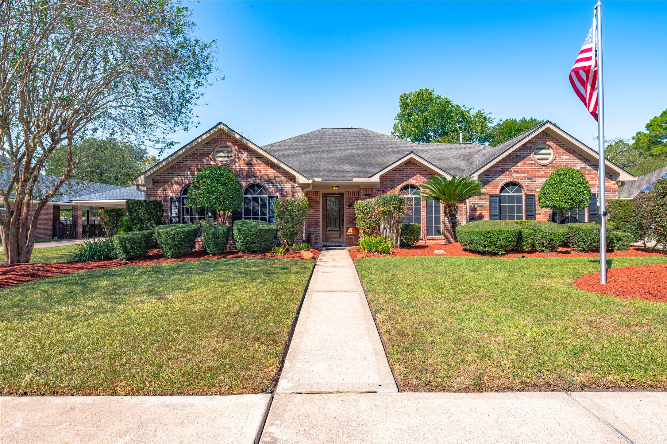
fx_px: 352
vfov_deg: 64.5
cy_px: 222
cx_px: 334
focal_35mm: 19
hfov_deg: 86.9
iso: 125
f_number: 13
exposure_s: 1/125
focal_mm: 19
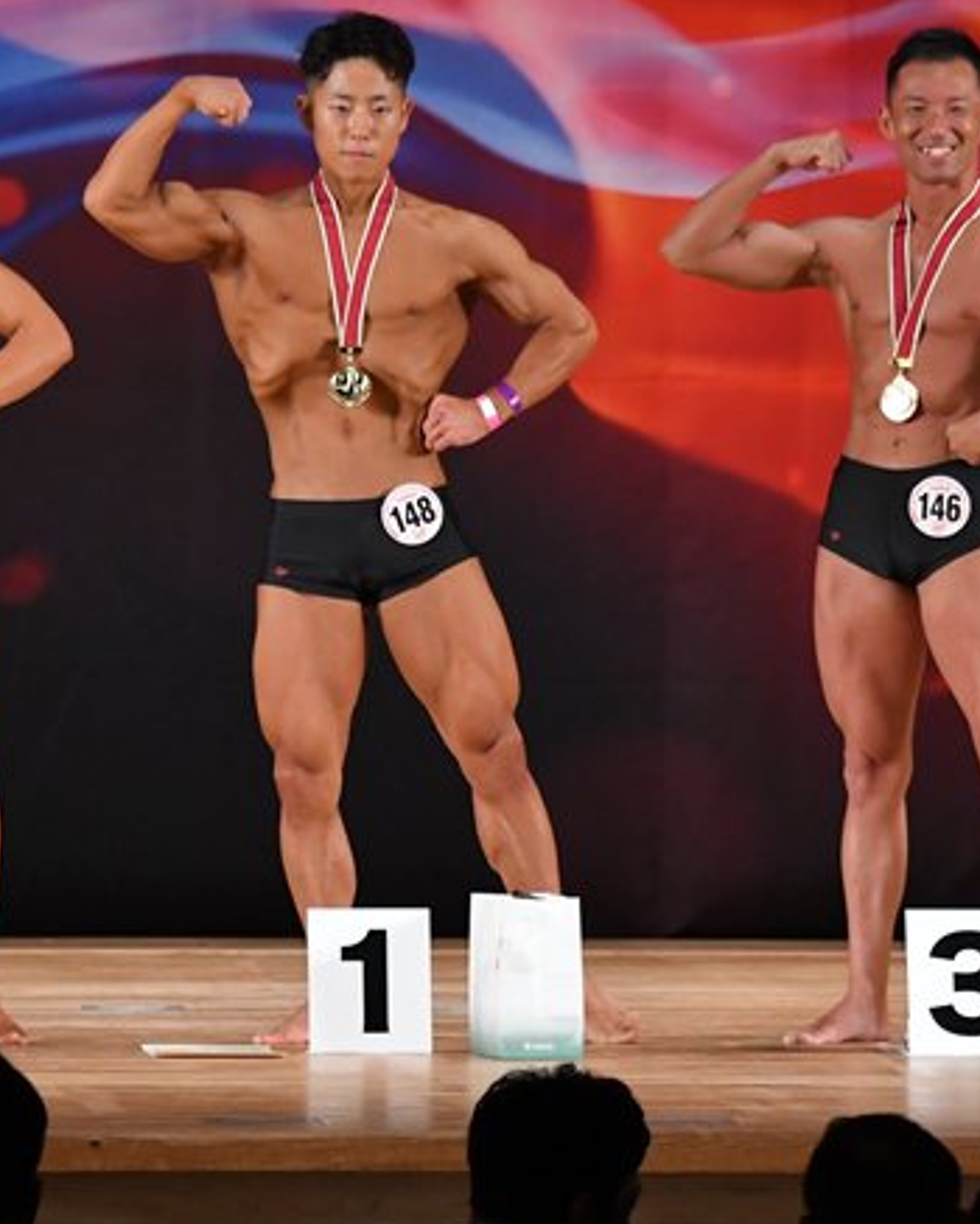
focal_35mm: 336
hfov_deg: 4.6
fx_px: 12173
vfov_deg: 5.8
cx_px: 427
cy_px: 527
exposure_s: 1/400
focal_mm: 135
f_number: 5.6
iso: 3200
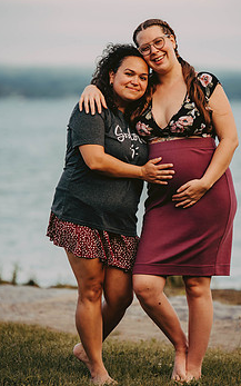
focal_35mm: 258
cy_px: 156
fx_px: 2710
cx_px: 143
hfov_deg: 5.1
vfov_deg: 8.1
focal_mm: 195
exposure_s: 1/640
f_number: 3.5
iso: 250
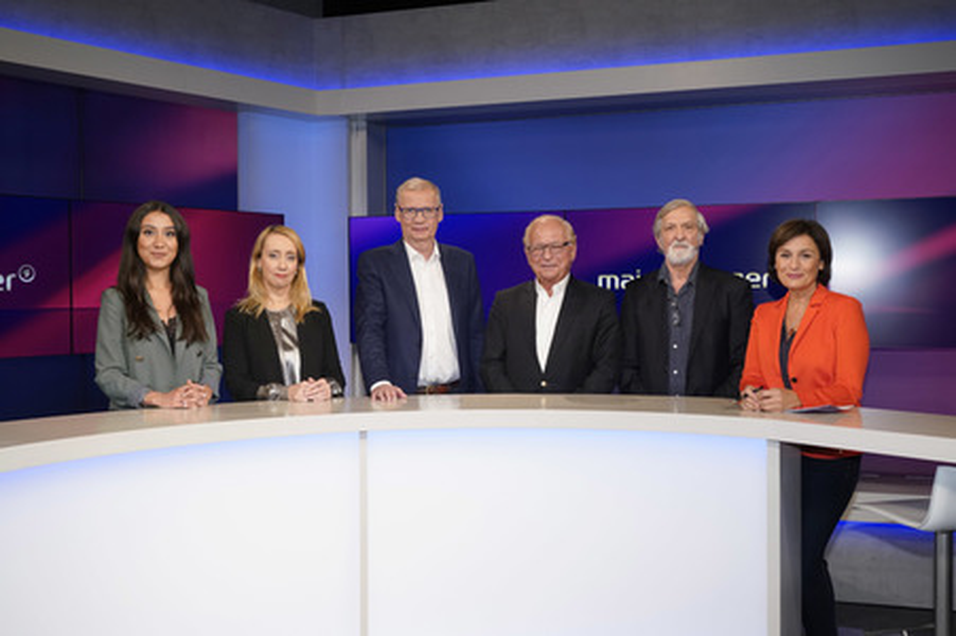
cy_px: 318
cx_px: 478
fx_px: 955
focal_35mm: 36
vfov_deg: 36.8
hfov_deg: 53.2
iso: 2000
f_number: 5.6
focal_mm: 36
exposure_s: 1/160
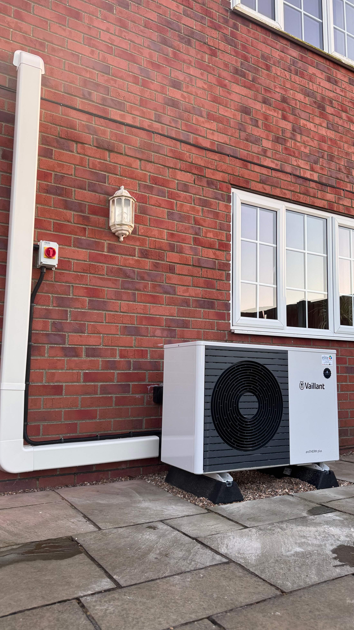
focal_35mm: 27
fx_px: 451
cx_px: 200
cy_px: 321
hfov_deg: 42.8
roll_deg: -0.1
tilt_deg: +8.4
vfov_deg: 69.9
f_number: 1.78
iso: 125
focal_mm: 6.76
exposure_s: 1/121
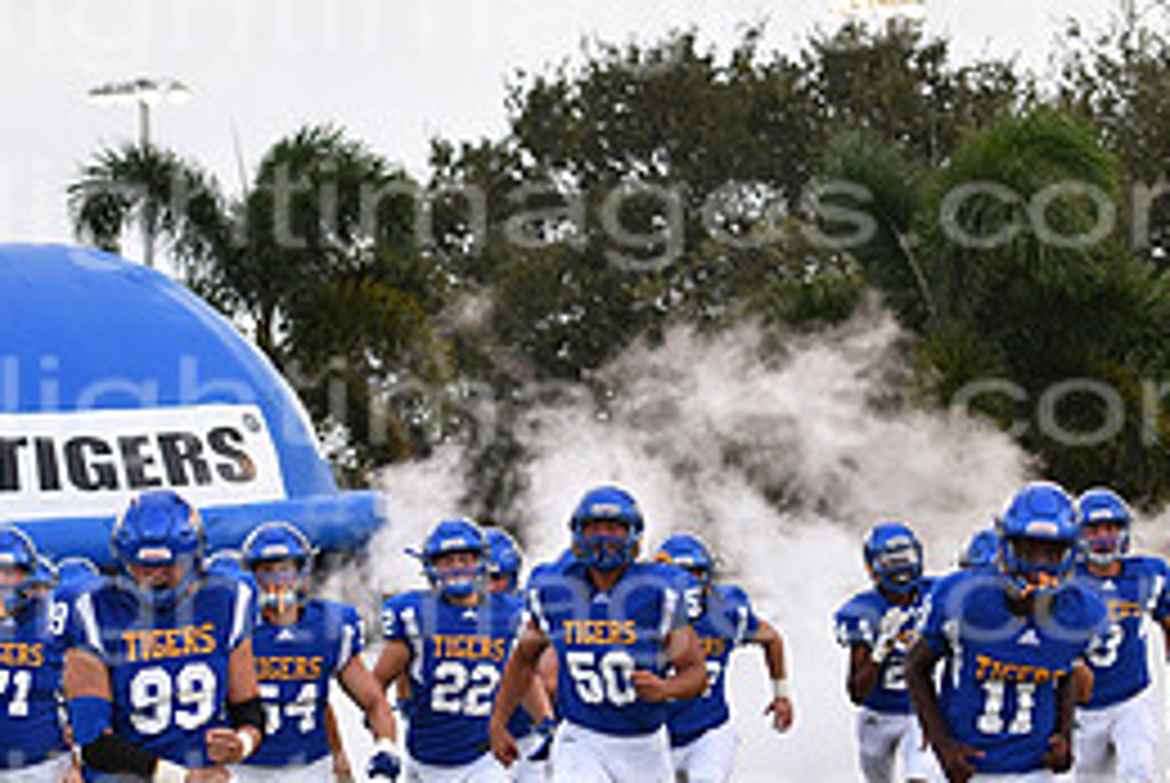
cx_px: 256
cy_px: 511
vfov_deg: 5.9
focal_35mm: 234
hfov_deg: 8.8
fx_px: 7613
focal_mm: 70
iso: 800
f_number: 3.2
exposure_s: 1/1250
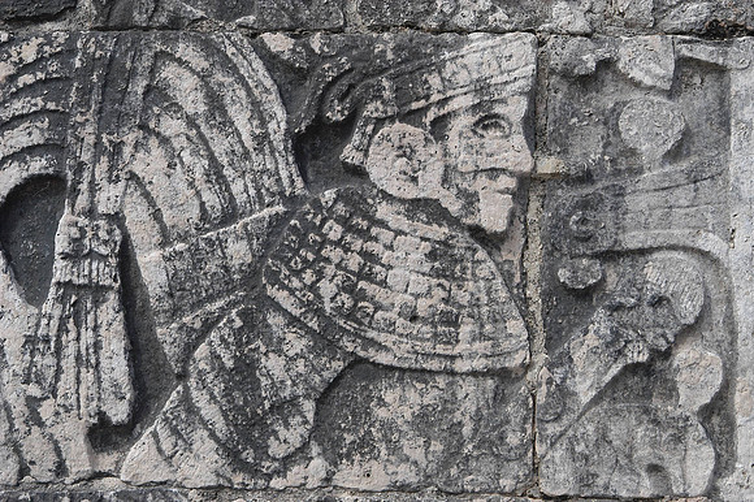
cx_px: 377
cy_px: 251
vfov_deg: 17.5
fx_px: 1633
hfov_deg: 26.0
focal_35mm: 78
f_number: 10
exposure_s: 1/400
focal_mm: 52
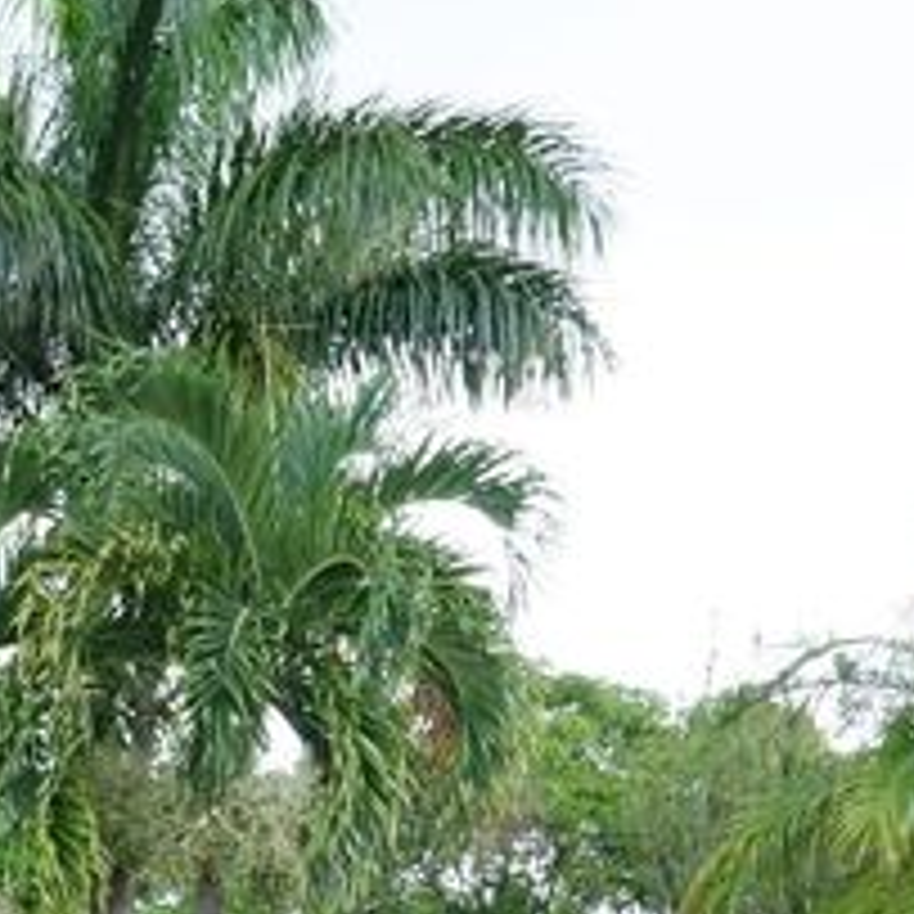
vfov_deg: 10.2
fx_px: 4989
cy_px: 1303
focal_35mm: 167
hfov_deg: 10.4
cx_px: -32
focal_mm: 26
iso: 200
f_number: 4
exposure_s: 1/100
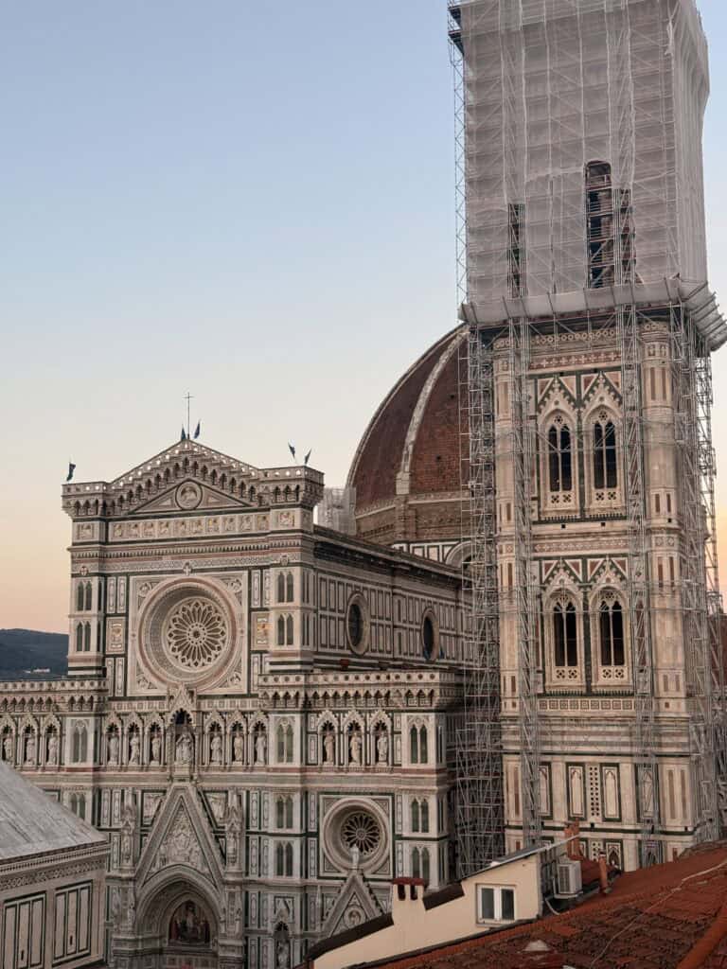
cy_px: 484
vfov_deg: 39.7
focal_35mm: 48
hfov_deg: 30.3
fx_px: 1344
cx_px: 364
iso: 64
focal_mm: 6.8
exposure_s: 1/348
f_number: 1.8
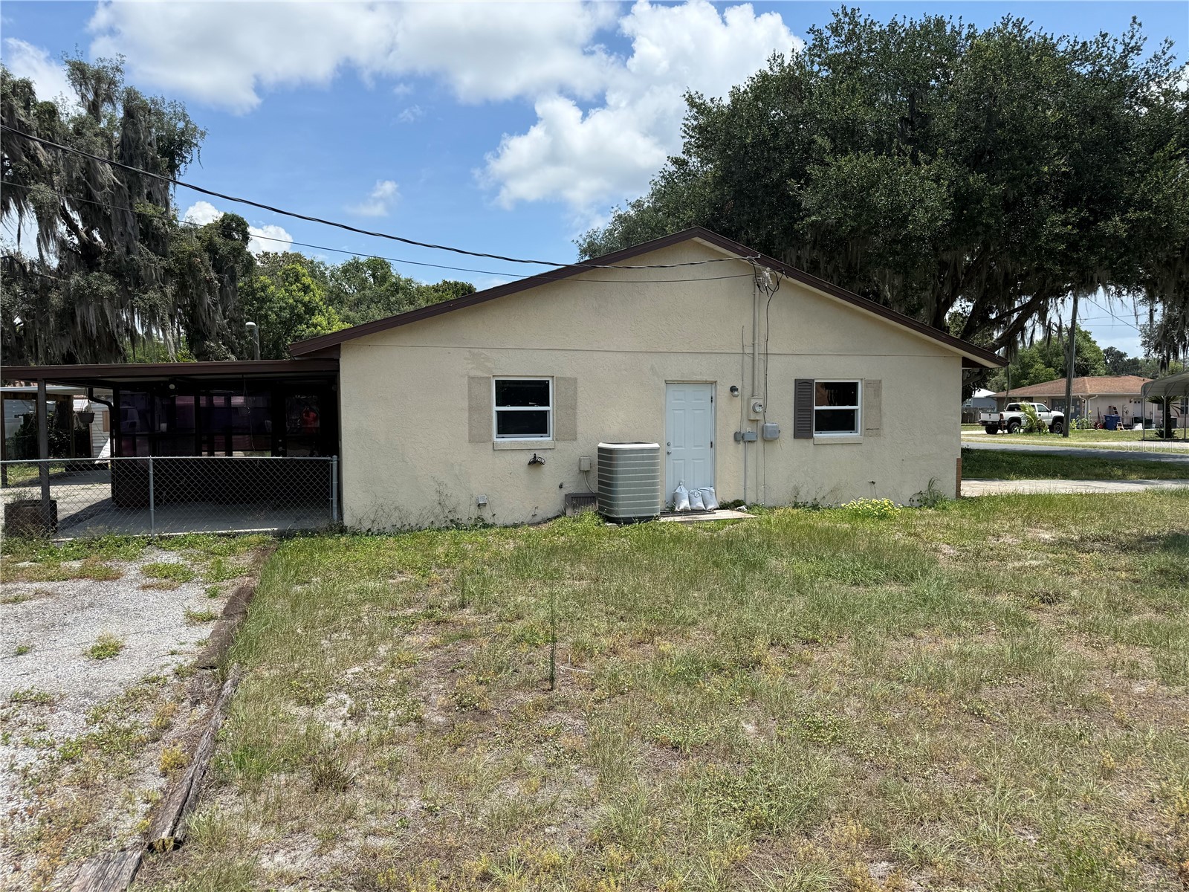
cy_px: 446
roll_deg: -0.4
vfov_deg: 56.8
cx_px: 594
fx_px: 824
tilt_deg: -2.6
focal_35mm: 24
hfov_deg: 71.6
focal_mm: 6.76
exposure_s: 1/3759
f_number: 1.78
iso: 80
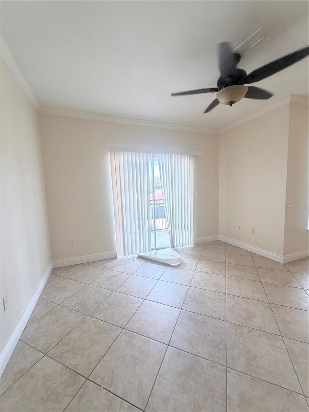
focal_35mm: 14
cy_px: 206
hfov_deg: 85.7
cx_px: 154
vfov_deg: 102.1
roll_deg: +2.1
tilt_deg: -5.6
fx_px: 167
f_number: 2.2
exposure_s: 1/121
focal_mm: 2.22
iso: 250
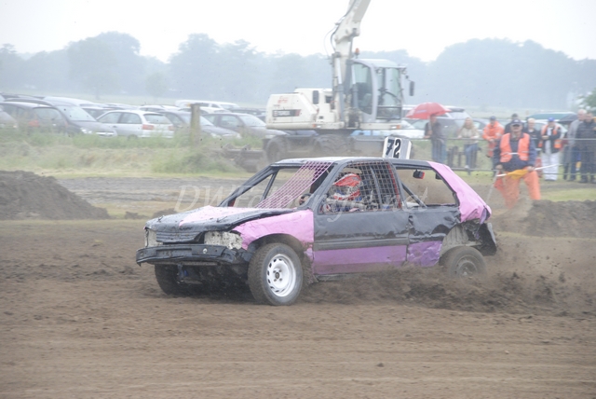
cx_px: 298
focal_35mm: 188
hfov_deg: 11.0
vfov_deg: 7.3
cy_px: 200
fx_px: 3107
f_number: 5.6
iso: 800
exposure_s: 1/400
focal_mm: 125
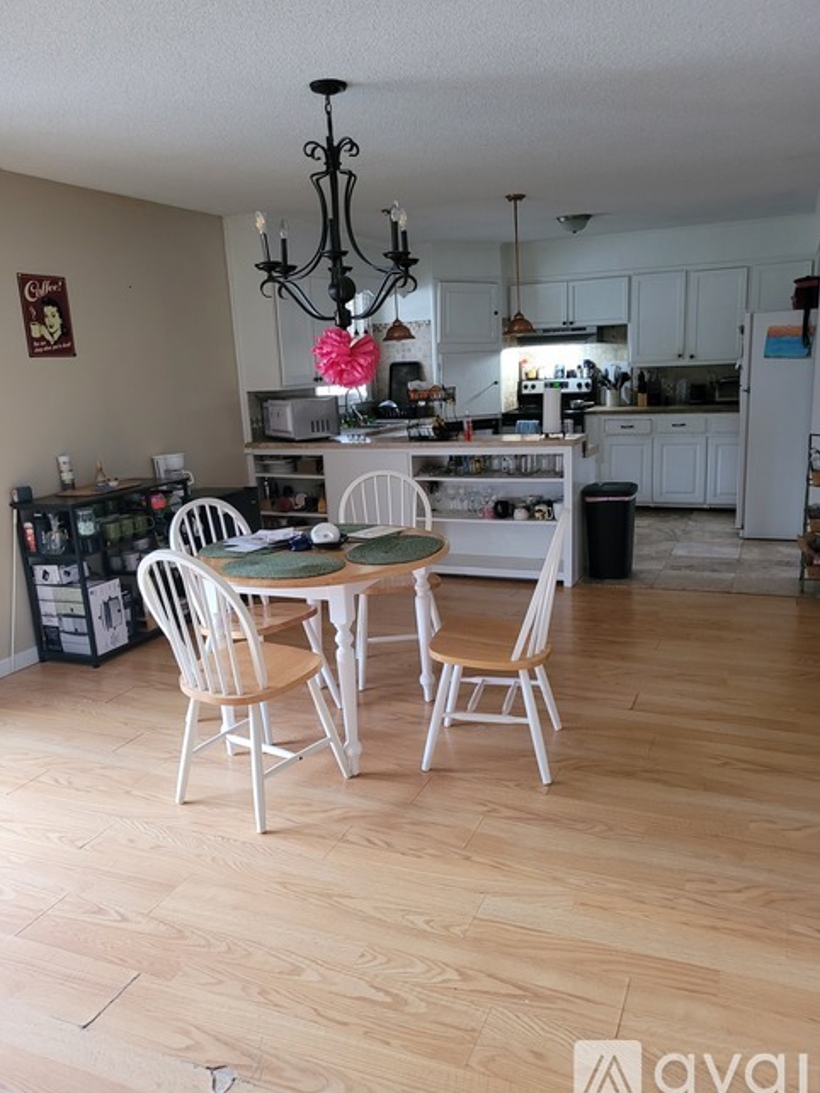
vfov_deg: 65.3
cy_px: 541
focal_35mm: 27
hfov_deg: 51.4
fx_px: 852
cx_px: 424
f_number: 1.8
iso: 320
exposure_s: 1/40
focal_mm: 5.4
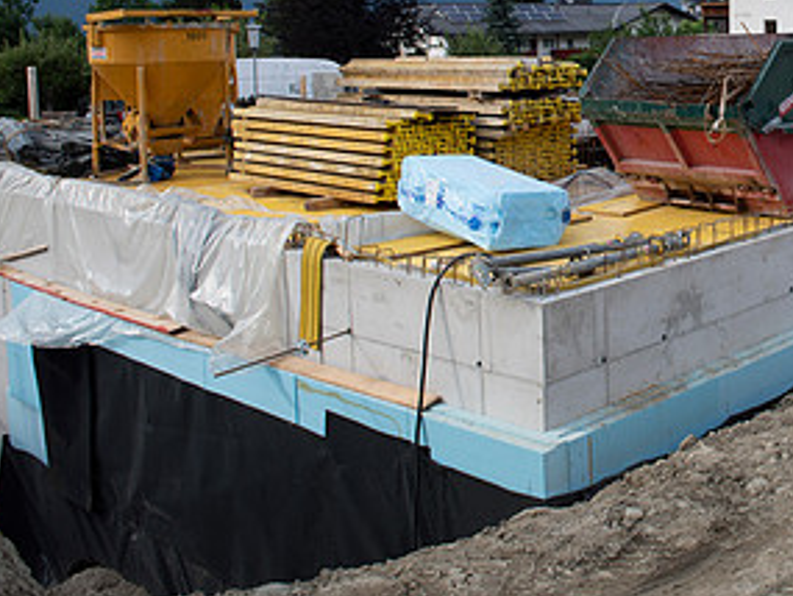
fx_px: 1077
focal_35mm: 47
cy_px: 93
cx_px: 765
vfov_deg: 29.9
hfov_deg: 36.9
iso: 100
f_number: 8
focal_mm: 24
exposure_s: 1/125
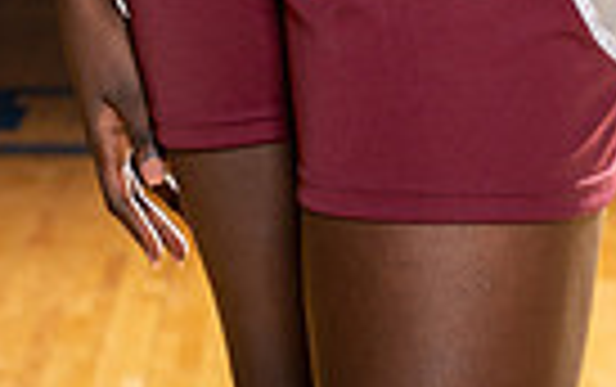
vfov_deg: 6.5
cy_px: -598
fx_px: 3210
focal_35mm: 191
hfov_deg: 11.0
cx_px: 229
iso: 640
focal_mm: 57
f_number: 5.6
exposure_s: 1/250
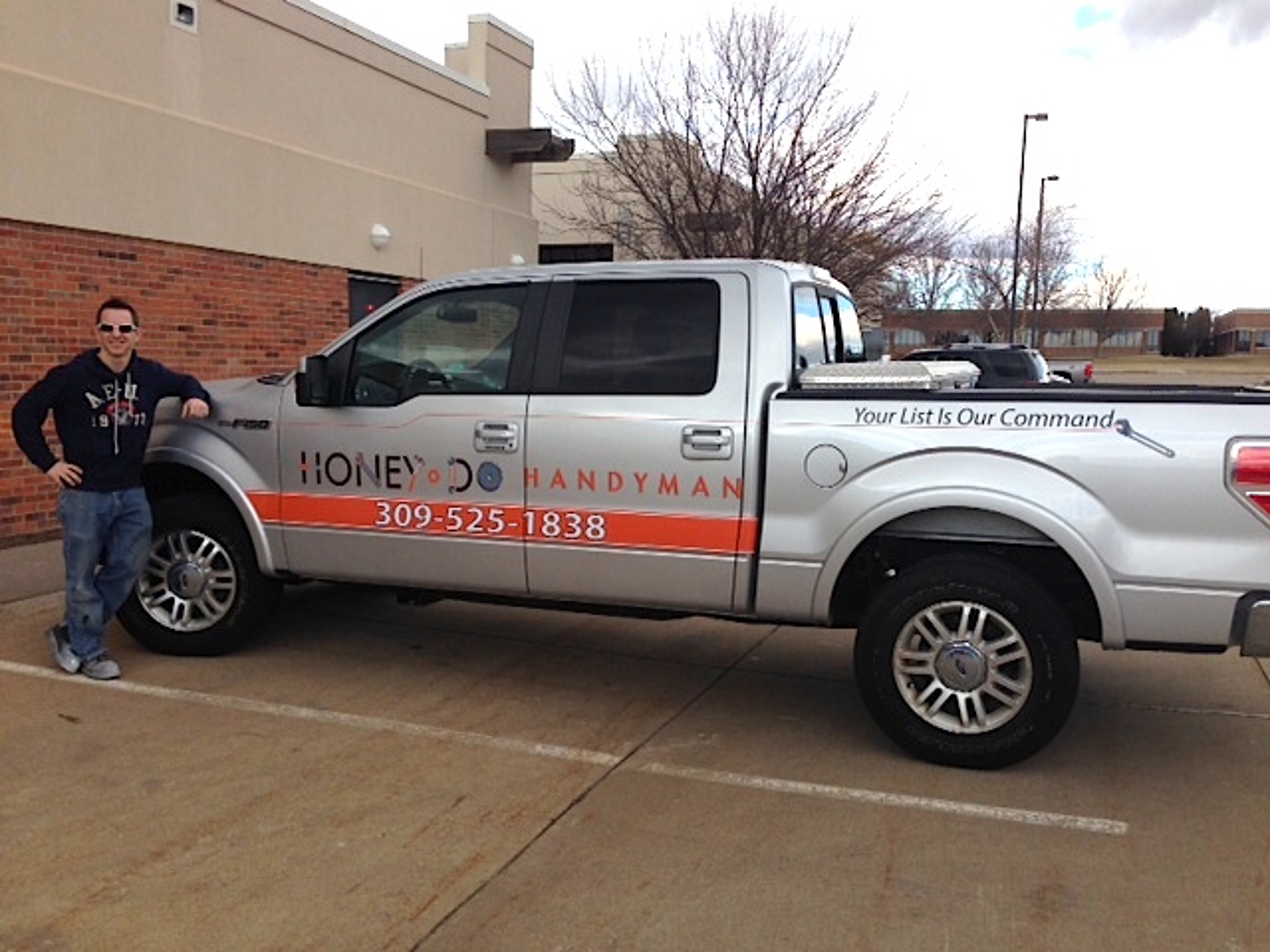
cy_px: 476
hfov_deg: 55.4
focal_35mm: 33
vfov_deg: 42.9
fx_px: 1211
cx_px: 635
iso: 50
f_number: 2.4
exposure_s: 1/430
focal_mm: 4.12
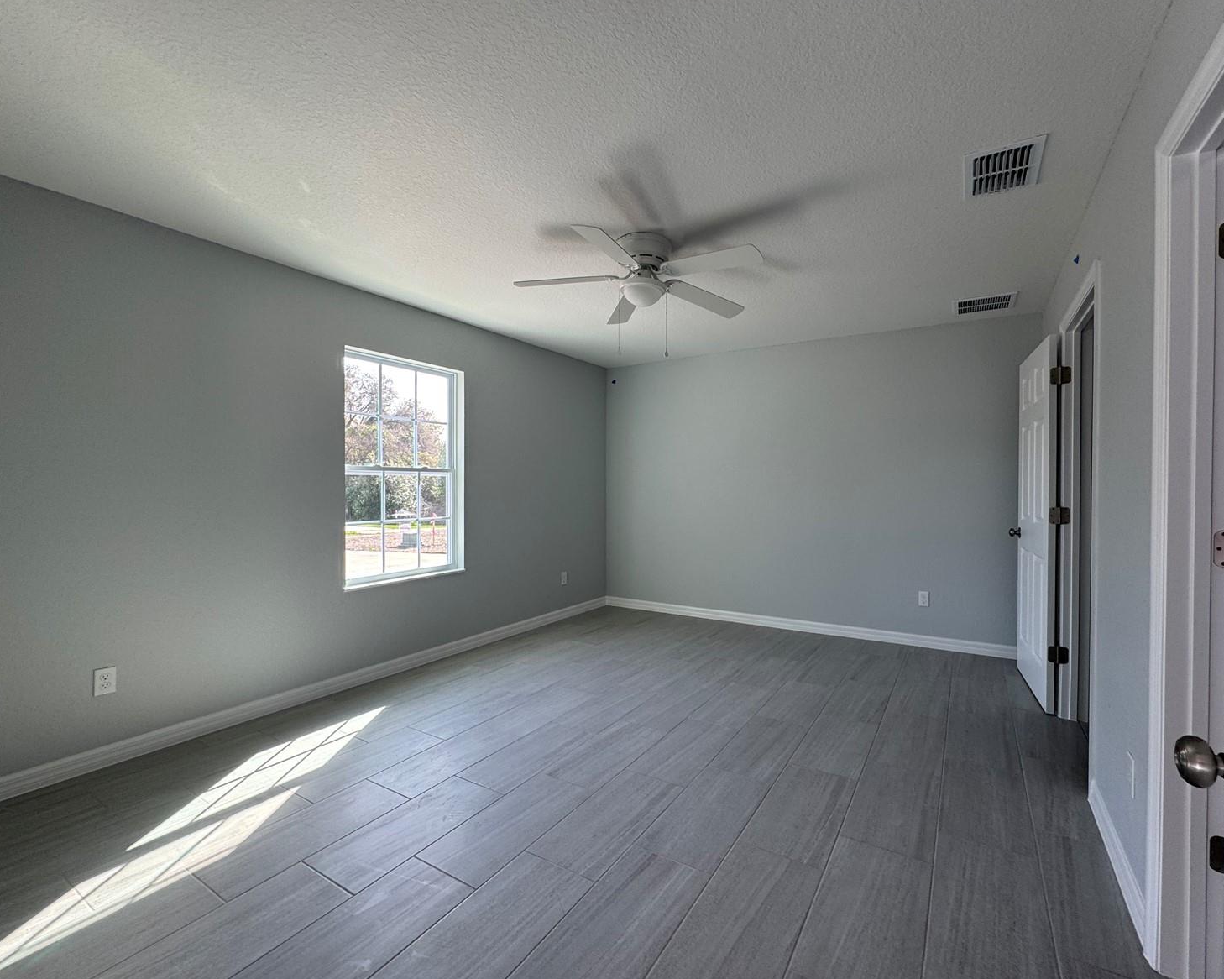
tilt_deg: -1.0
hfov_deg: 96.6
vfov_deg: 84.0
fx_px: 543
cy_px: 493
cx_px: 666
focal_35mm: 15
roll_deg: -0.5
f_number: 2.2
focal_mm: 2.22
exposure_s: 1/99
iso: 50
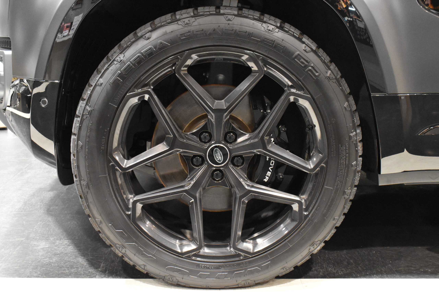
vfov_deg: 28.9
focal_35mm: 46
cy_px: 146
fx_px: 567
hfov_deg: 42.3
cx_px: 220
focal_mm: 31
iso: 6400
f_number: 8
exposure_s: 1/50
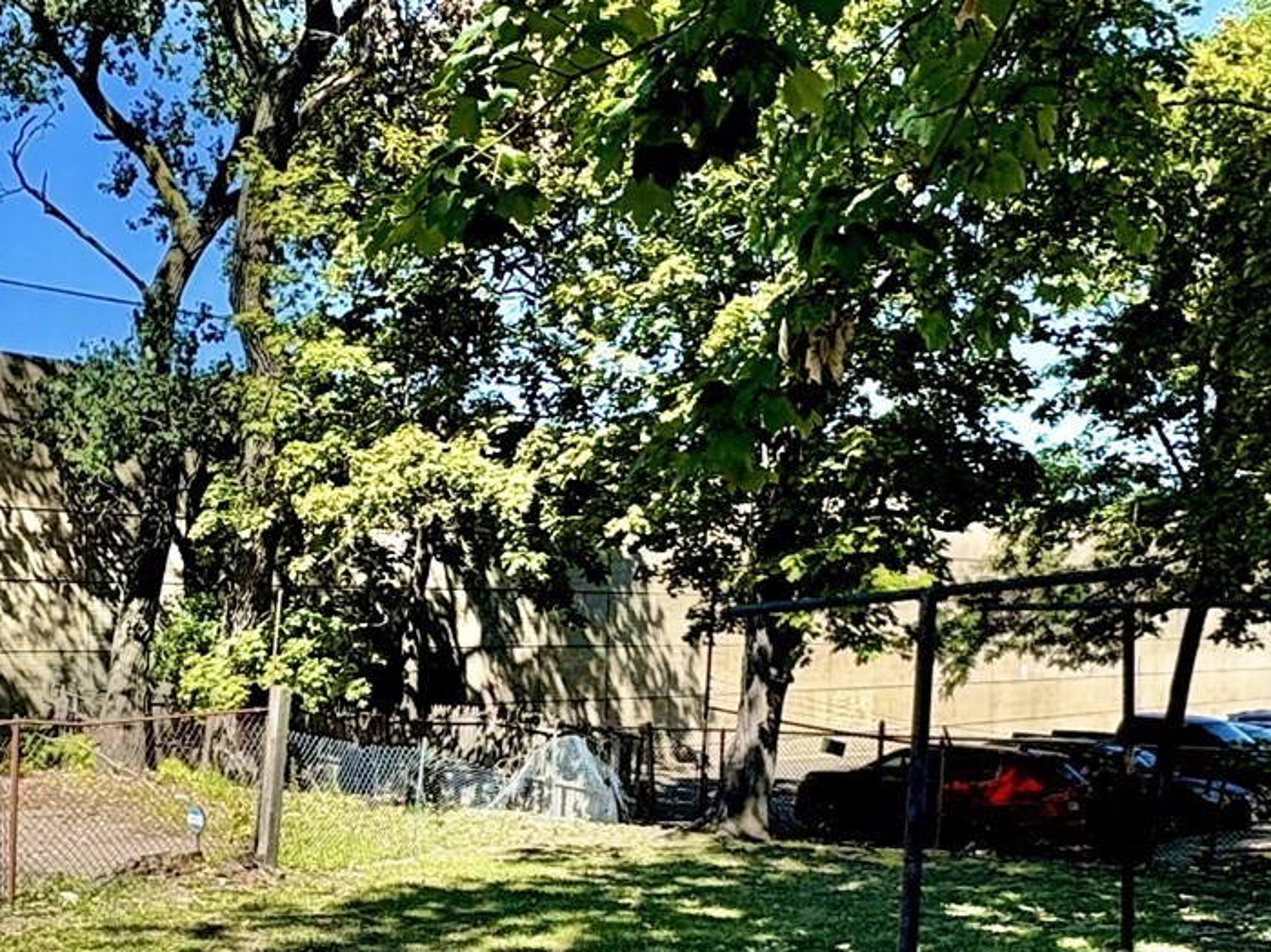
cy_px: 816
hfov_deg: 45.2
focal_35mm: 41
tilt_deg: -7.6
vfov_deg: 33.7
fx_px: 1505
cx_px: 445
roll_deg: +0.6
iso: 64
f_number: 2.2
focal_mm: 2.22
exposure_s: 1/858
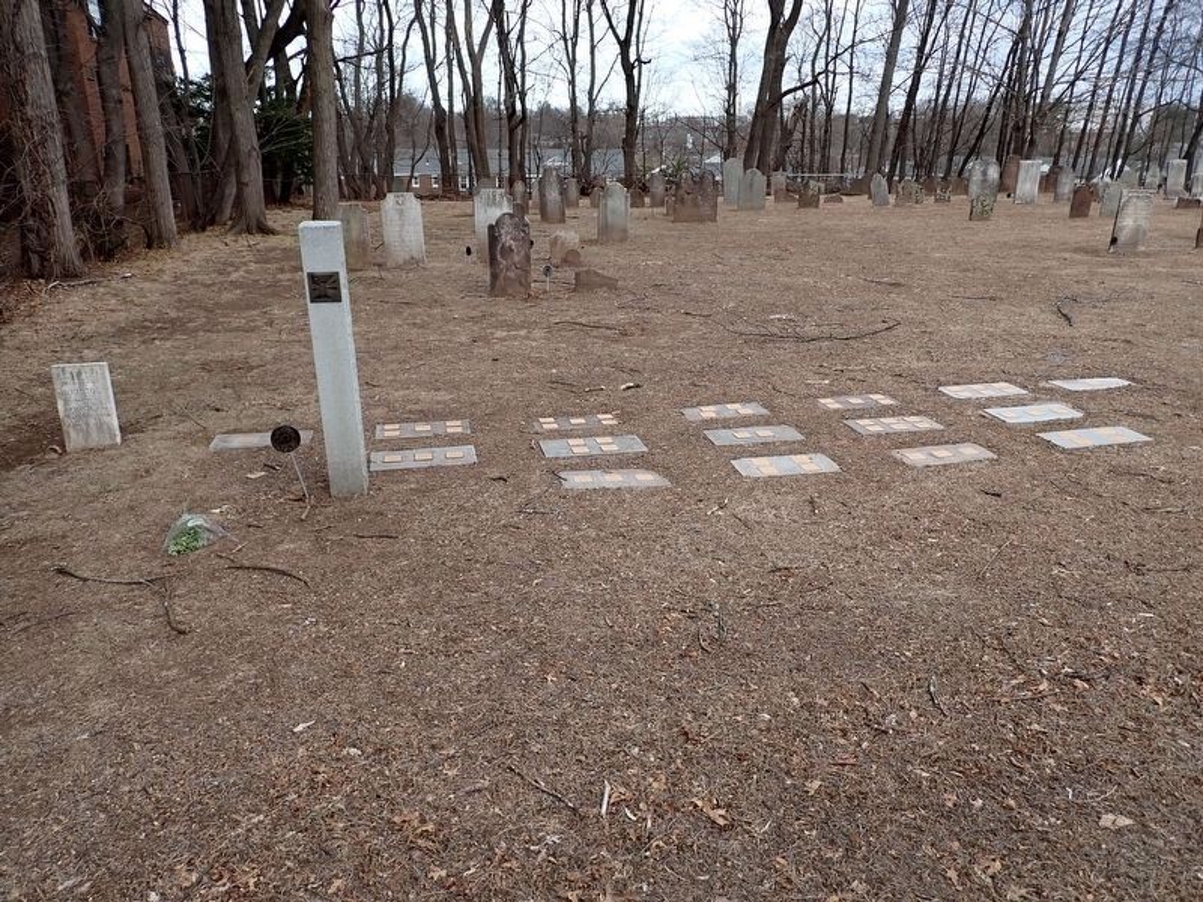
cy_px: 451
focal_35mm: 25
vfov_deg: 54.9
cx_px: 602
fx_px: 869
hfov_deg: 69.4
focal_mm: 4.5
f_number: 2.8
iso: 100
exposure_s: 1/400
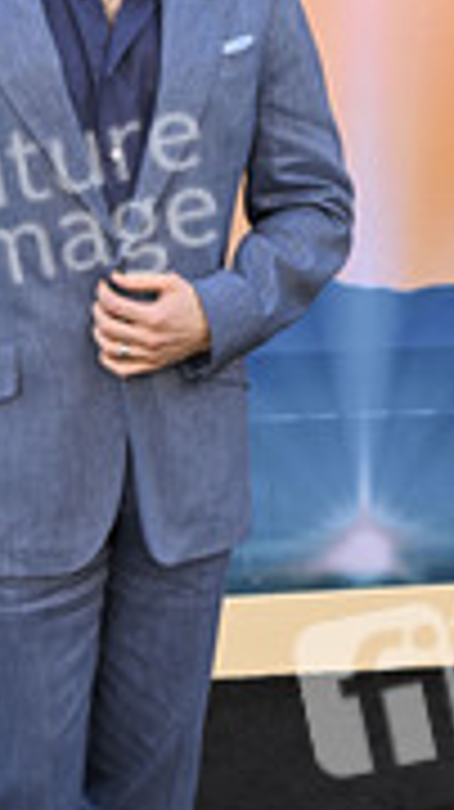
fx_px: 2294
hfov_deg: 11.3
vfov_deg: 20.0
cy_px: 446
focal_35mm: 107
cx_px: 117
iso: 500
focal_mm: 46
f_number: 7.1
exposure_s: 1/320
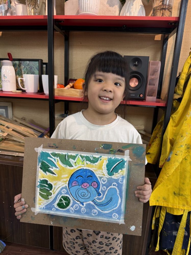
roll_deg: -2.9
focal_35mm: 24
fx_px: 177
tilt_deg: -14.0
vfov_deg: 71.6
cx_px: 96
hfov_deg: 56.8
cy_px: 128
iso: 125
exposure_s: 1/50
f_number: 1.78
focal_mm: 6.76
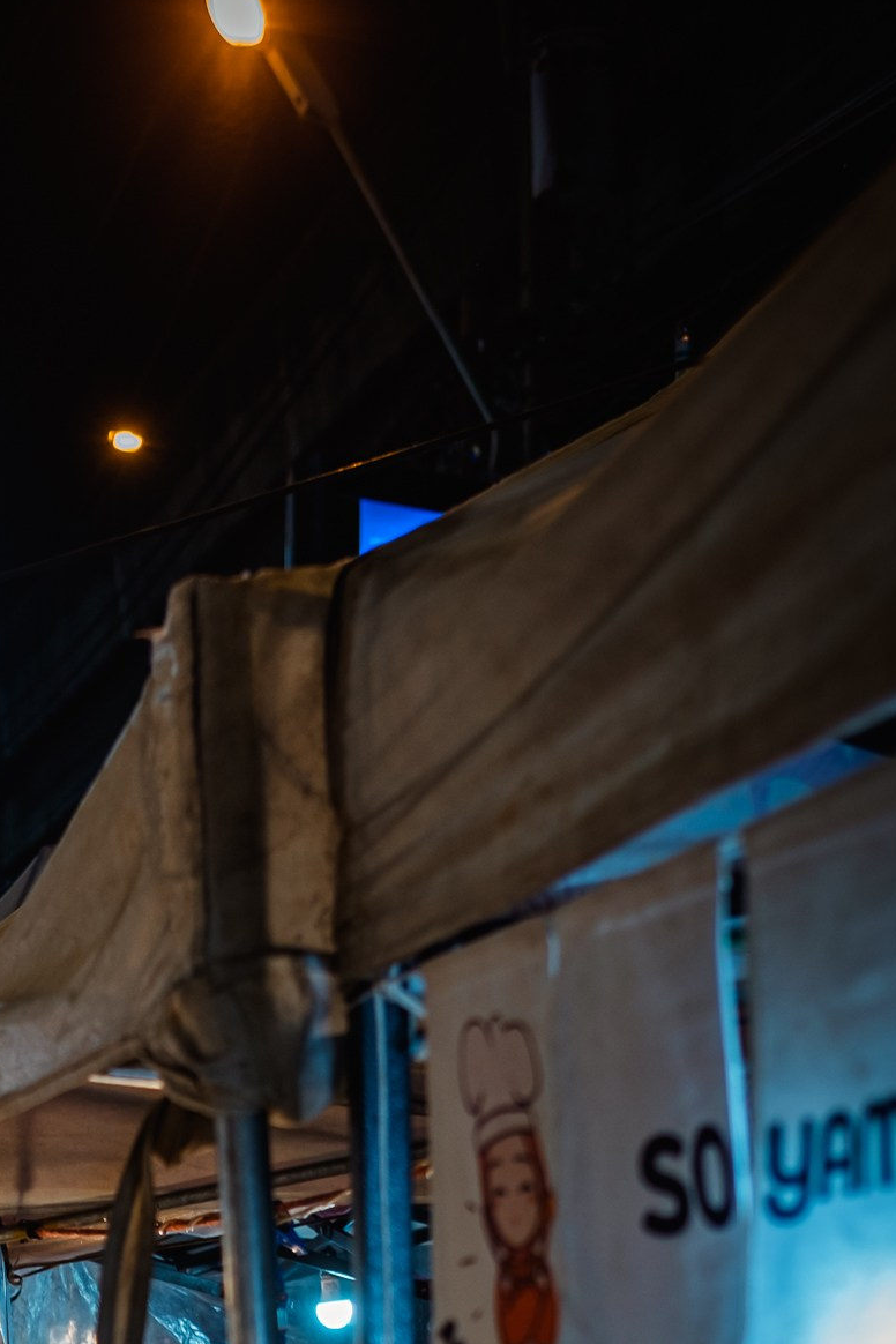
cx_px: 20
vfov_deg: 24.6
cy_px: 1465
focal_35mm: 77
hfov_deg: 17.3
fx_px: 2874
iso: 200
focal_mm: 23
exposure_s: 1/80
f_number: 2.2
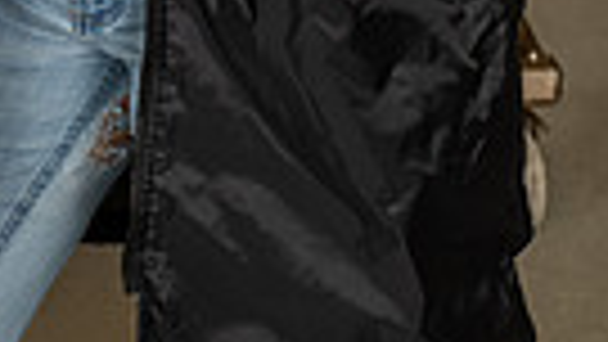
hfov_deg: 13.3
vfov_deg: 7.0
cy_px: -567
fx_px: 2596
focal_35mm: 161
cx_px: 203
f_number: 7.1
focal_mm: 46
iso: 500
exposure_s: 1/250
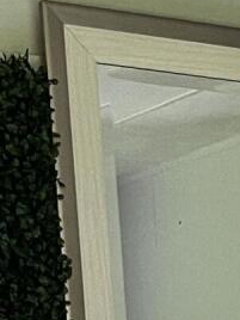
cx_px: 724
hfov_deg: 6.9
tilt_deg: -10.6
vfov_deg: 9.0
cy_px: 820
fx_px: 1793
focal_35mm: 194
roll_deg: +0.6
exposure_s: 1/60
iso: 200
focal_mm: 5.1
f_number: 1.6
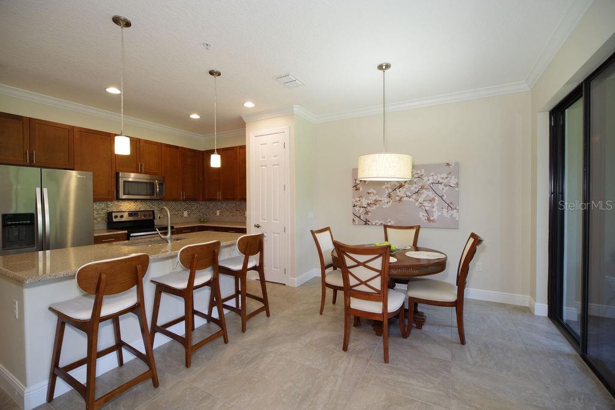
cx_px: 308
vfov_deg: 77.3
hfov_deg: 100.4
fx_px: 256
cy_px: 205
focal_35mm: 15
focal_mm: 15
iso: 200
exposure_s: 1/5
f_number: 8
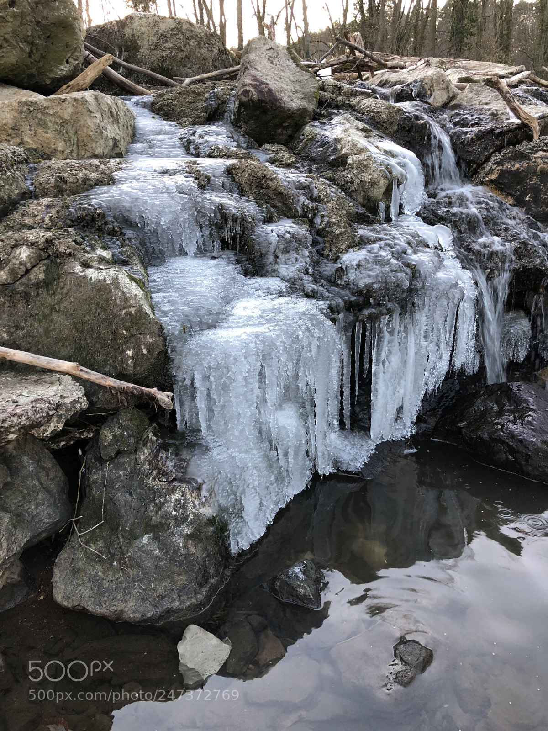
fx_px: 591
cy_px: 366
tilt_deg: -19.0
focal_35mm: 28
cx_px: 274
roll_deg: +0.7
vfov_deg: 63.4
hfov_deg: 49.7
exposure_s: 1/20
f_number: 1.8
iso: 40
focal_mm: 4
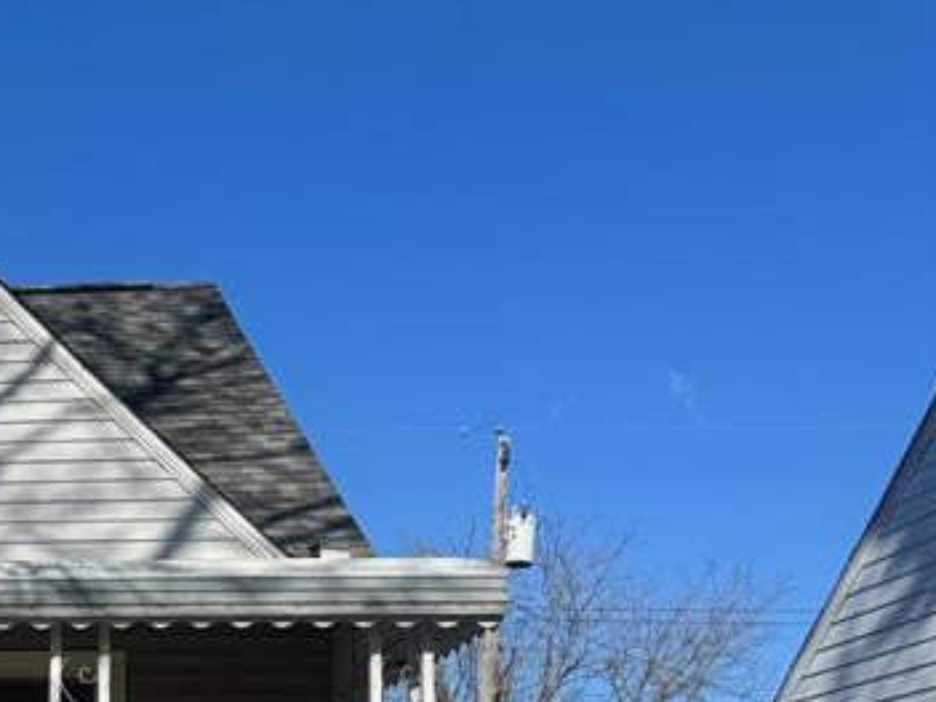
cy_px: 835
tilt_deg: +3.6
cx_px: -419
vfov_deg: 19.8
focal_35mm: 70
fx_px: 1892
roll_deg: -1.0
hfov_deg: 23.1
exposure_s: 1/7092
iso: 80
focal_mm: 6.76
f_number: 1.78
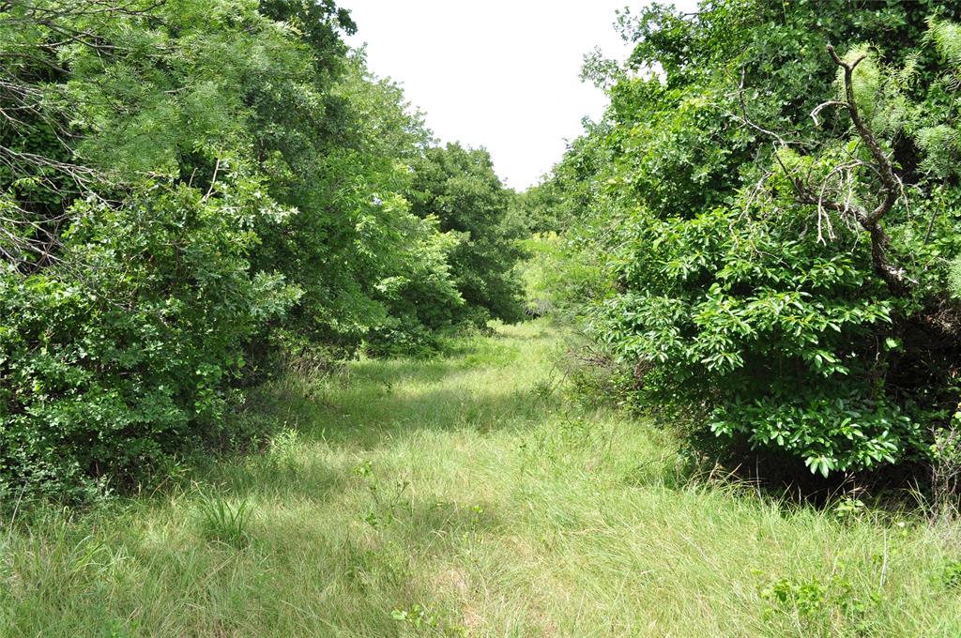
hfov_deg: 62.0
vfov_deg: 43.5
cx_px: 480
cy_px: 319
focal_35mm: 30
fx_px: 800
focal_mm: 20
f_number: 9
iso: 200
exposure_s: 1/160
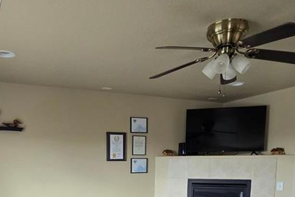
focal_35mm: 35
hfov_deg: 53.5
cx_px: 102
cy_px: 216
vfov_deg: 33.1
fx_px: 287
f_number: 2.2
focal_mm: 2.2
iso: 125
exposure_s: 1/60
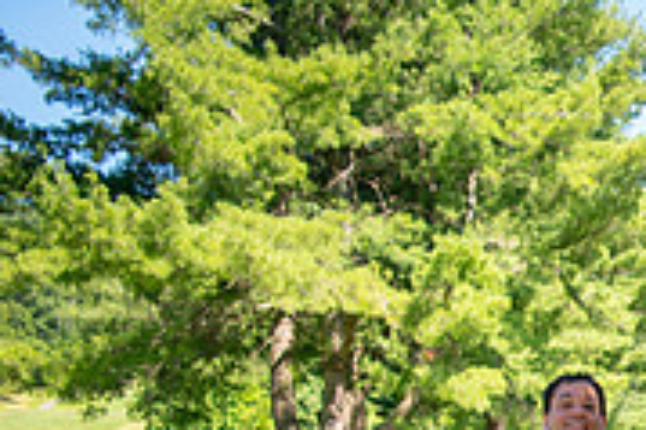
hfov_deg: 18.2
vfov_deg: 13.5
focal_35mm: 97
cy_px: 575
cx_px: 1021
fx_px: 1739
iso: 250
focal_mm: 30
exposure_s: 1/800
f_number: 3.2
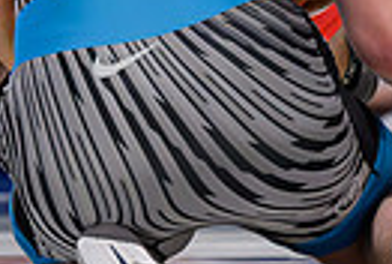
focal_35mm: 555
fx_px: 6057
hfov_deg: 3.7
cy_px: -54
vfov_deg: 2.5
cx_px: 240
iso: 6400
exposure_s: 1/800
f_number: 2.8
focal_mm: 86
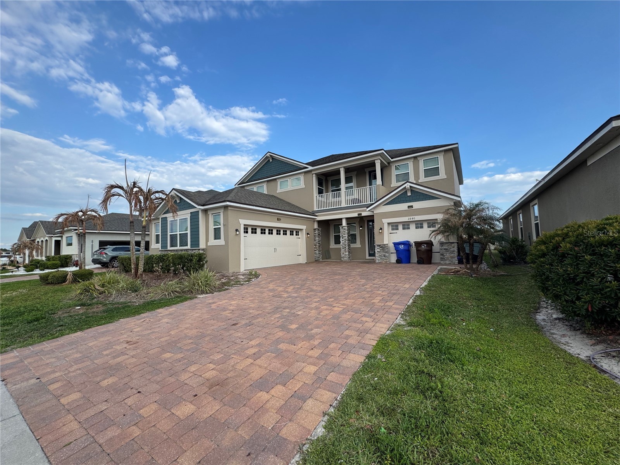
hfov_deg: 102.1
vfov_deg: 85.7
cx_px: 310
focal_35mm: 14
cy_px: 232
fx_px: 251
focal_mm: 2.22
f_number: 2.2
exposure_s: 1/779
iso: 40
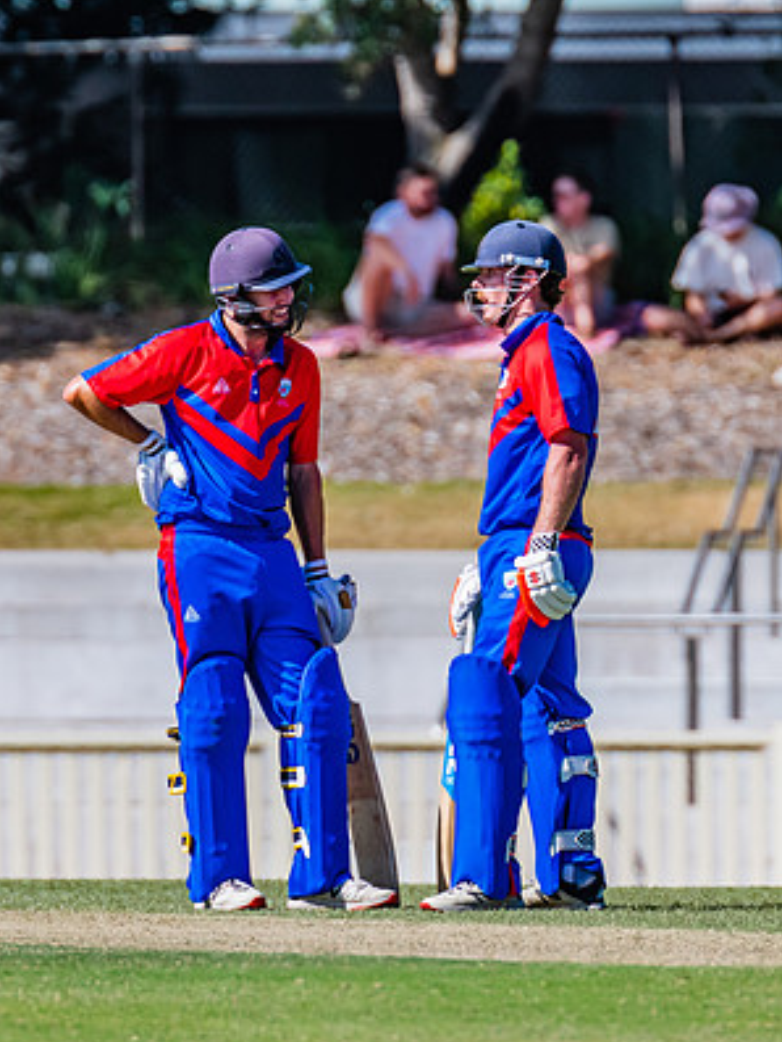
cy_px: 498
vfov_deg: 1.7
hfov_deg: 1.2
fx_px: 36156
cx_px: 264
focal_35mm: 1201
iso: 640
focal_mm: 600
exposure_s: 1/2000
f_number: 8
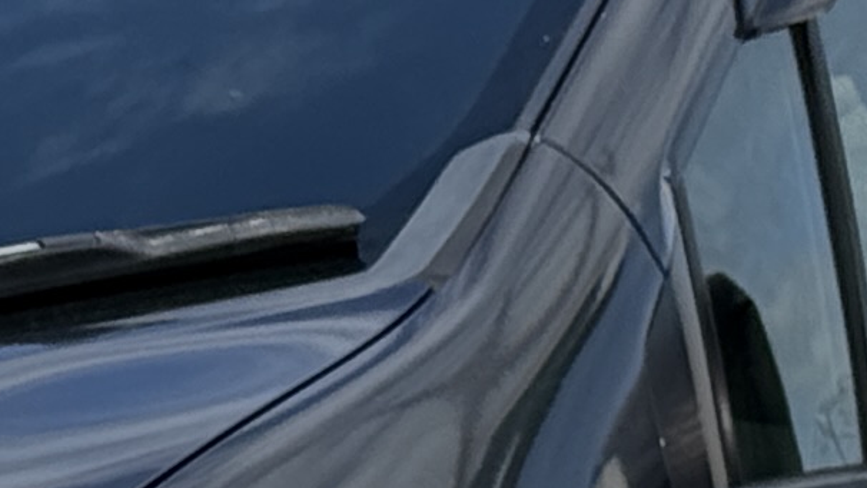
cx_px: -320
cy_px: 859
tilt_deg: +1.3
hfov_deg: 6.1
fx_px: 8001
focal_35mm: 348
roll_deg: -0.1
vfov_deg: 3.5
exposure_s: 1/3891
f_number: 1.78
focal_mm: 6.76
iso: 80
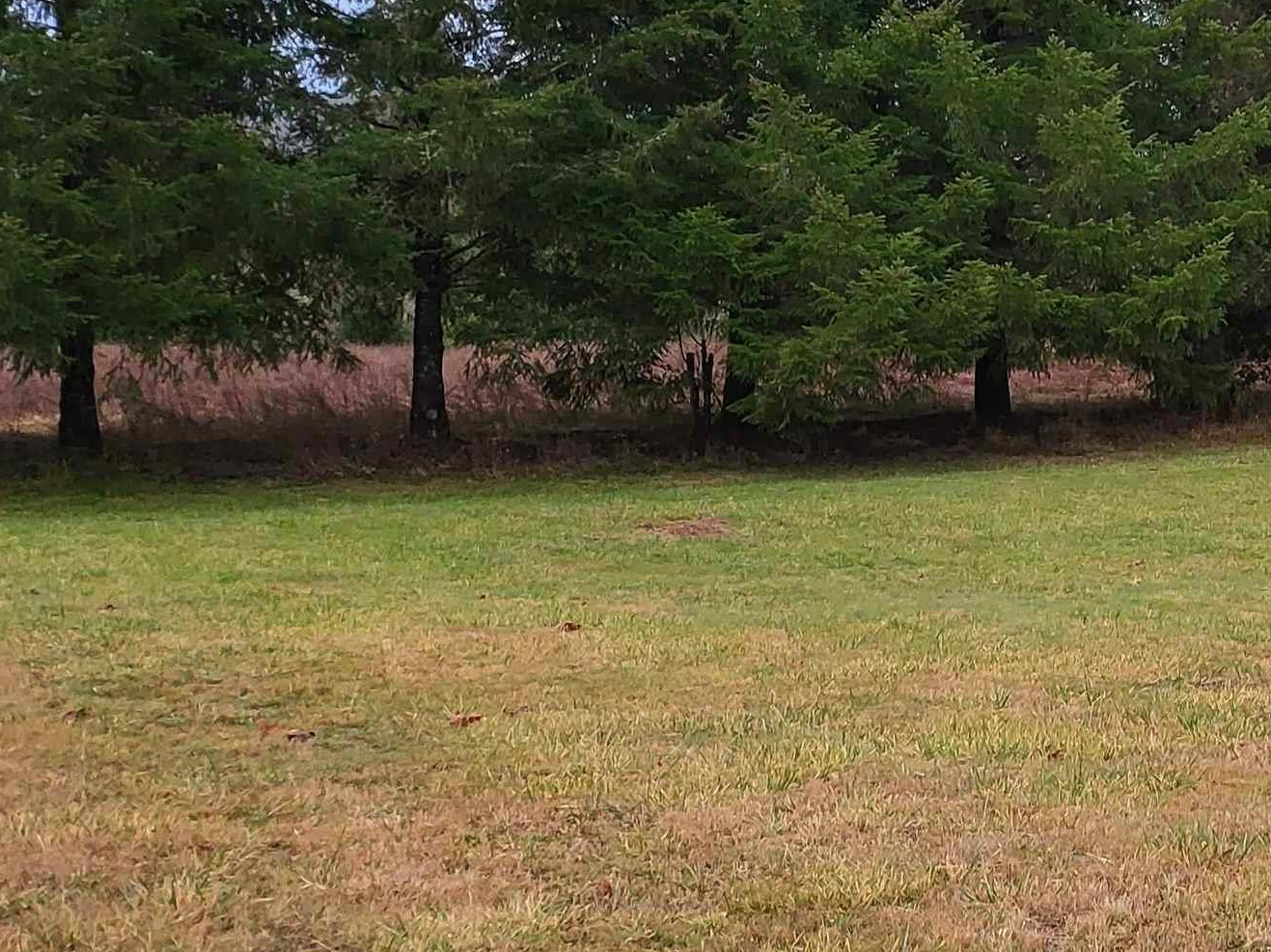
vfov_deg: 25.9
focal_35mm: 56
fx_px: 2056
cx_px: 1285
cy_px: 317
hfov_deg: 31.6
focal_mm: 5
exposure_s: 1/40
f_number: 1.8
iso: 200
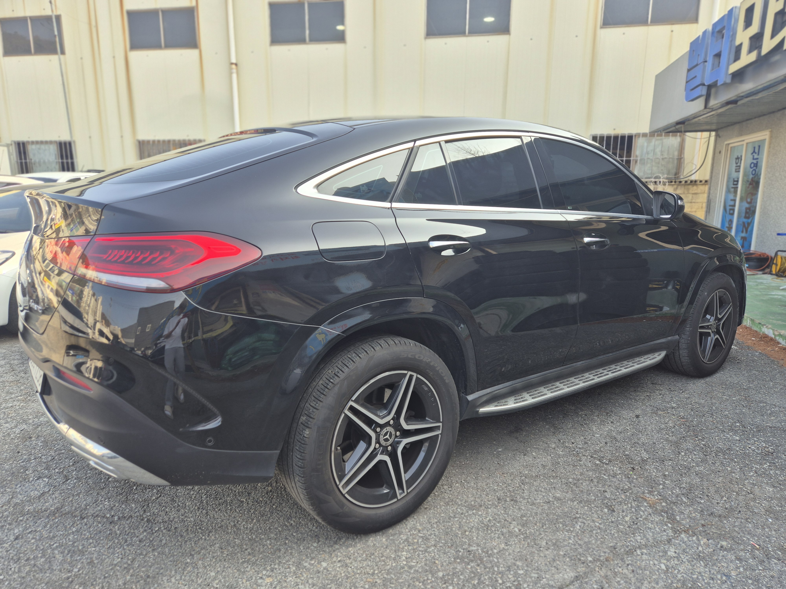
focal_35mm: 23
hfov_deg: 73.9
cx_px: 393
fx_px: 522
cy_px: 294
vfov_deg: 58.9
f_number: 1.8
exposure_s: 1/247
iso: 25
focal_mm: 5.4
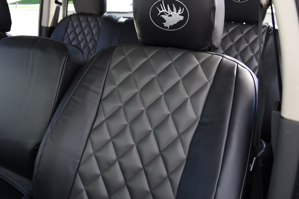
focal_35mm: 37
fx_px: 307
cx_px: 100
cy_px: 83
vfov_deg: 35.9
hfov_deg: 50.9
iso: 320
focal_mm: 27
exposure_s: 1/200
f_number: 4.5
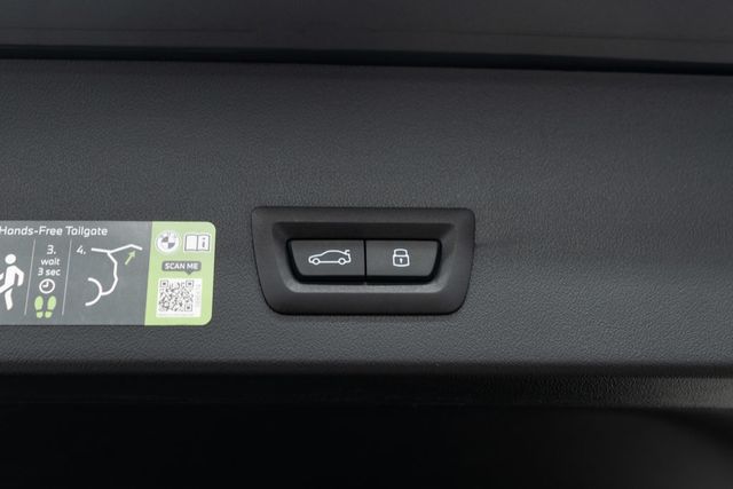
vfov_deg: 31.9
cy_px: 244
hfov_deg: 46.4
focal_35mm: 42
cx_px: 366
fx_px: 855
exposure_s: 1/40
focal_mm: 28
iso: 400
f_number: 3.2
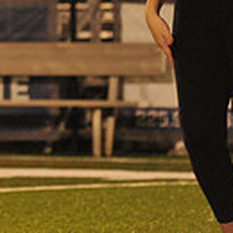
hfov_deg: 2.3
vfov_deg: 2.3
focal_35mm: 756
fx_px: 5757
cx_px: -271
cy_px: -11
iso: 5000
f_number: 7.1
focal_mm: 200
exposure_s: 1/160
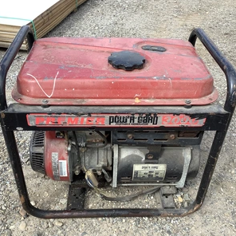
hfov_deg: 44.9
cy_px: 118
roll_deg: +0.9
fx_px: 285
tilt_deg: -35.6
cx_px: 116
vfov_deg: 44.9
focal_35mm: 37
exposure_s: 1/463
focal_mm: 3.3
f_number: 2.4
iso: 25
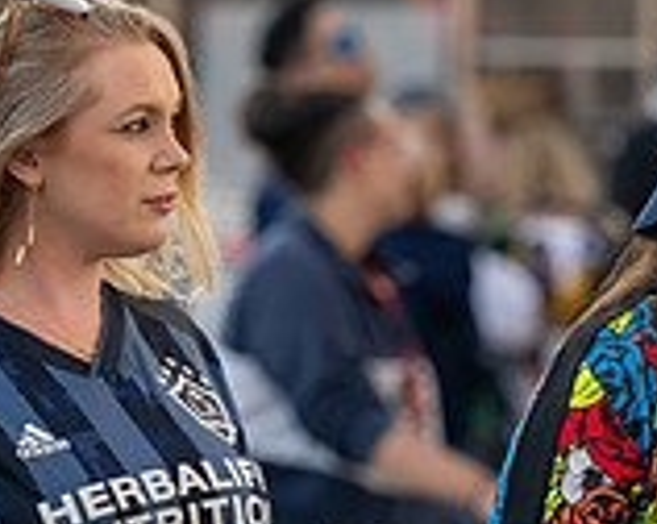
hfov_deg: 3.2
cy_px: 418
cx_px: 848
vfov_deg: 2.6
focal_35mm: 603
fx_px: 11711
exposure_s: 1/200
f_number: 4
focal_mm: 175
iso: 250
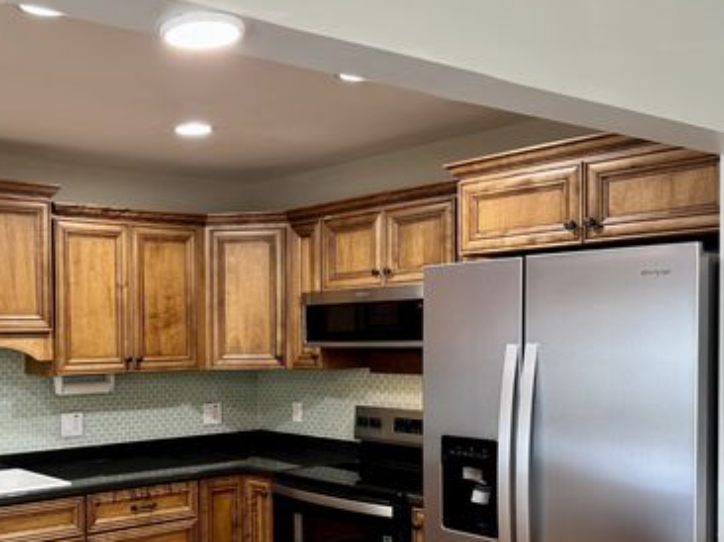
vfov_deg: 34.0
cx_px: 166
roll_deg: +0.5
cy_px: 356
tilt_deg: -1.8
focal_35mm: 42
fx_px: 878
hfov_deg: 43.2
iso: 200
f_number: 1.78
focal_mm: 6.76
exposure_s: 1/60
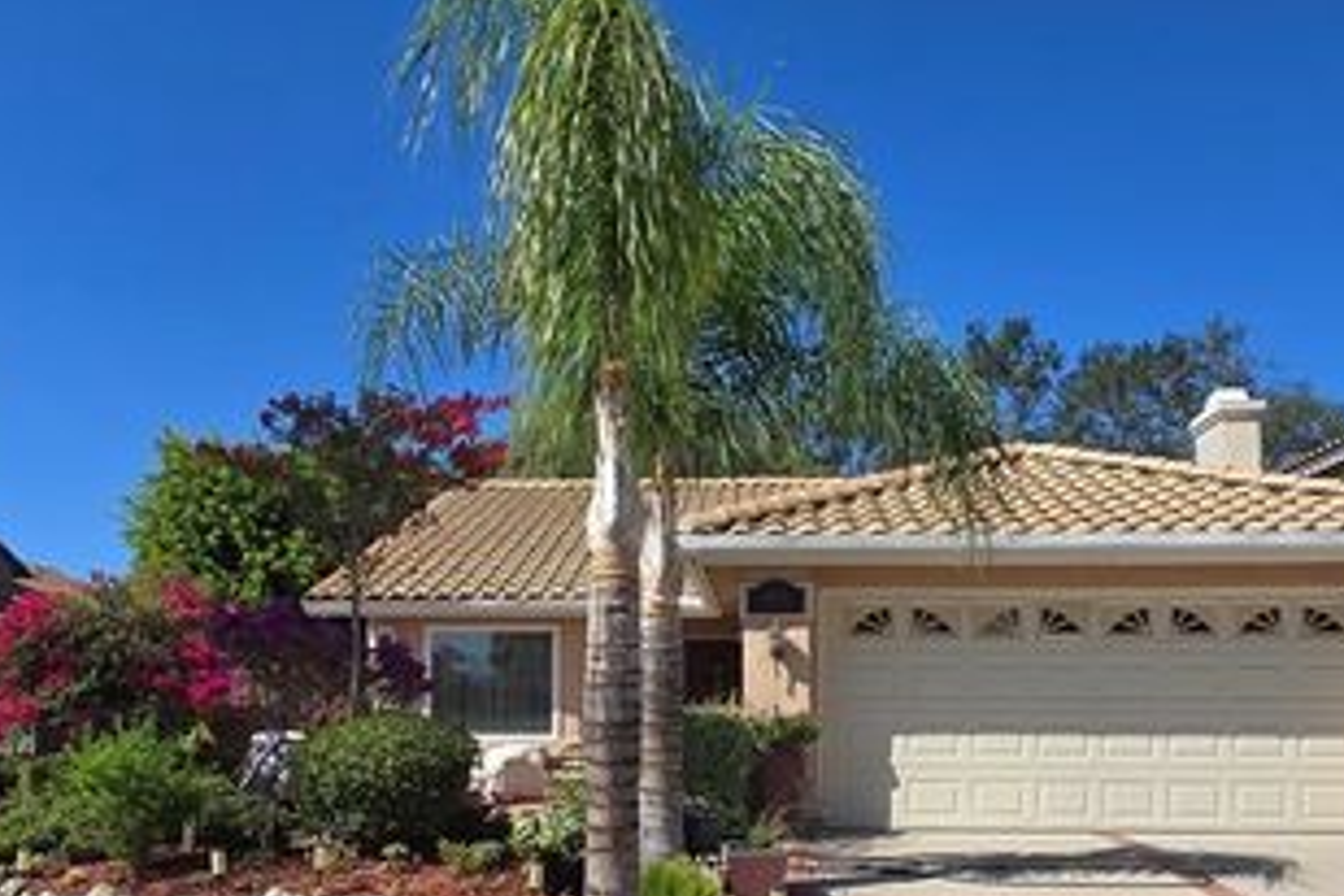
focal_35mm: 28
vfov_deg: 44.6
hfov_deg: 65.4
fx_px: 1045
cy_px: 687
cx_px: 718
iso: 50
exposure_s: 1/2835
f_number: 2.2
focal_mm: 2.2
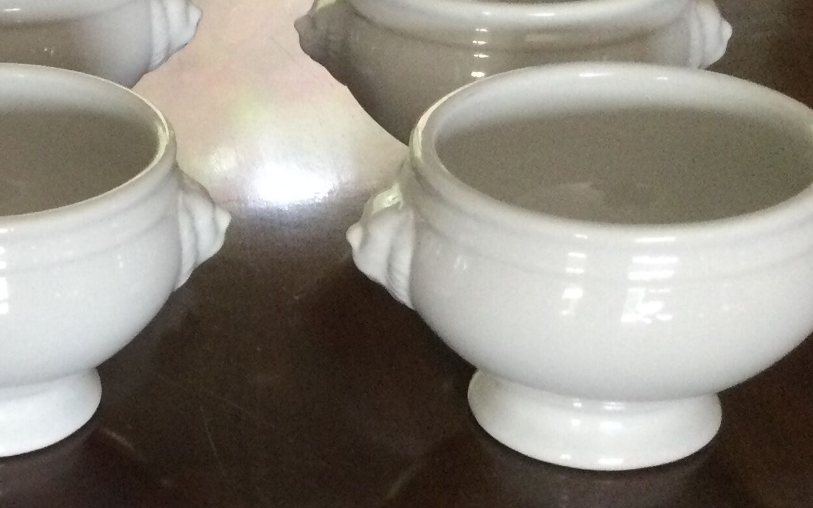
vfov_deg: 15.1
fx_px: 1905
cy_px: 421
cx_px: 52
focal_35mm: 86
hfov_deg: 23.3
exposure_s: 1/33
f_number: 2.4
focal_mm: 3.3
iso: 160
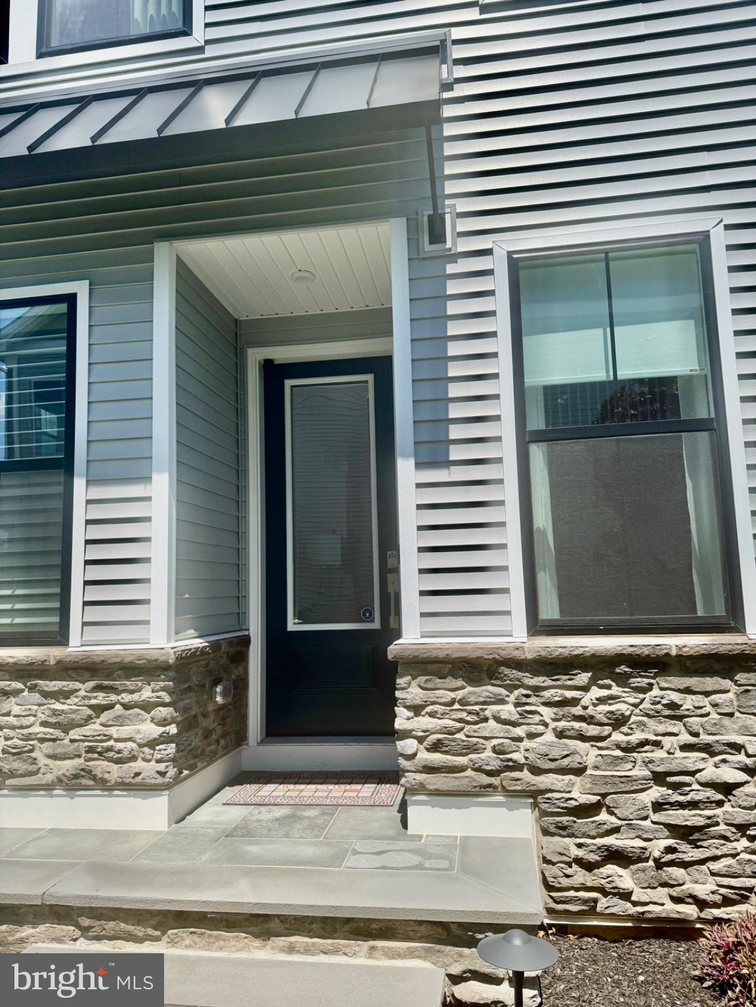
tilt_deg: +6.2
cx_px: 378
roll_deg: +1.2
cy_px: 504
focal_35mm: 24
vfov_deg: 71.6
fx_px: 699
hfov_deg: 56.8
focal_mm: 6.76
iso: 80
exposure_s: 1/4975
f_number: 1.78
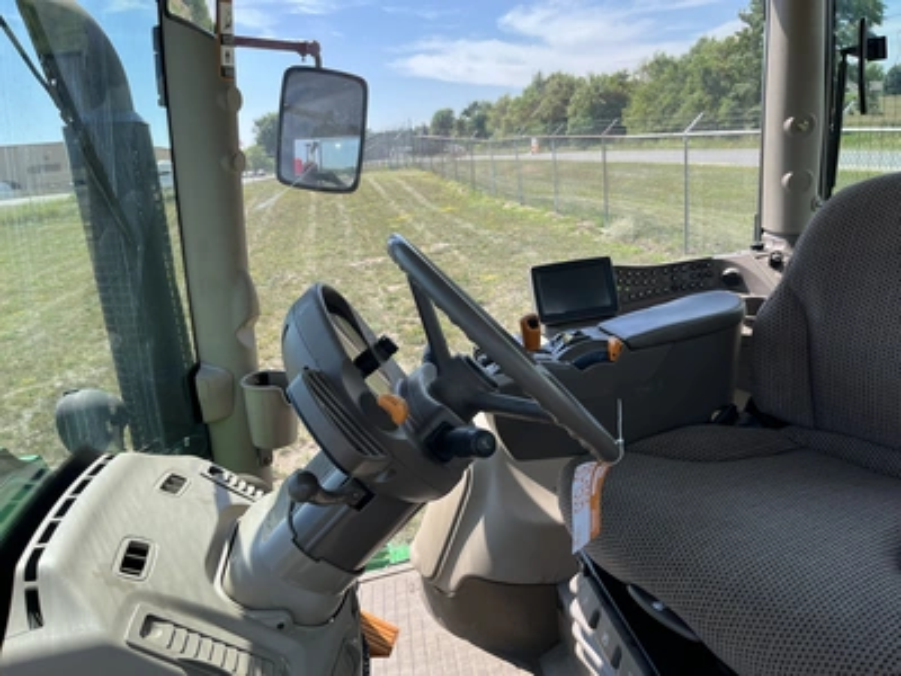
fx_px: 677
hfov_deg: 67.3
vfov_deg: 53.1
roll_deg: +5.9
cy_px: 338
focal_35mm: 26
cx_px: 450
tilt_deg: -13.8
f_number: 1.6
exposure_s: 1/1325
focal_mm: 5.1
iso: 50
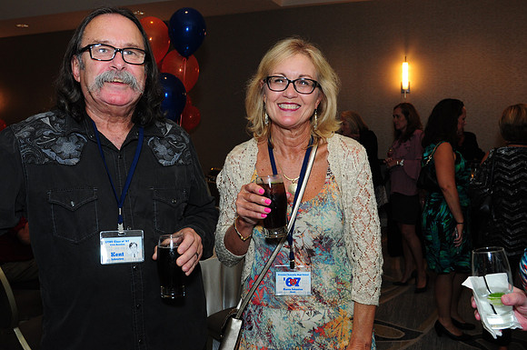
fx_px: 570
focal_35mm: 39
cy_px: 175
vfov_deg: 34.1
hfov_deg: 49.6
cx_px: 264
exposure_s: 1/60
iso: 500
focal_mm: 26
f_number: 5
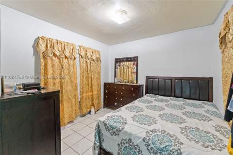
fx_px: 97
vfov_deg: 77.2
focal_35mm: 15
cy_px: 78
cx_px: 116
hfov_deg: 100.4
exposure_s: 1
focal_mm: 10
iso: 800
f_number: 8
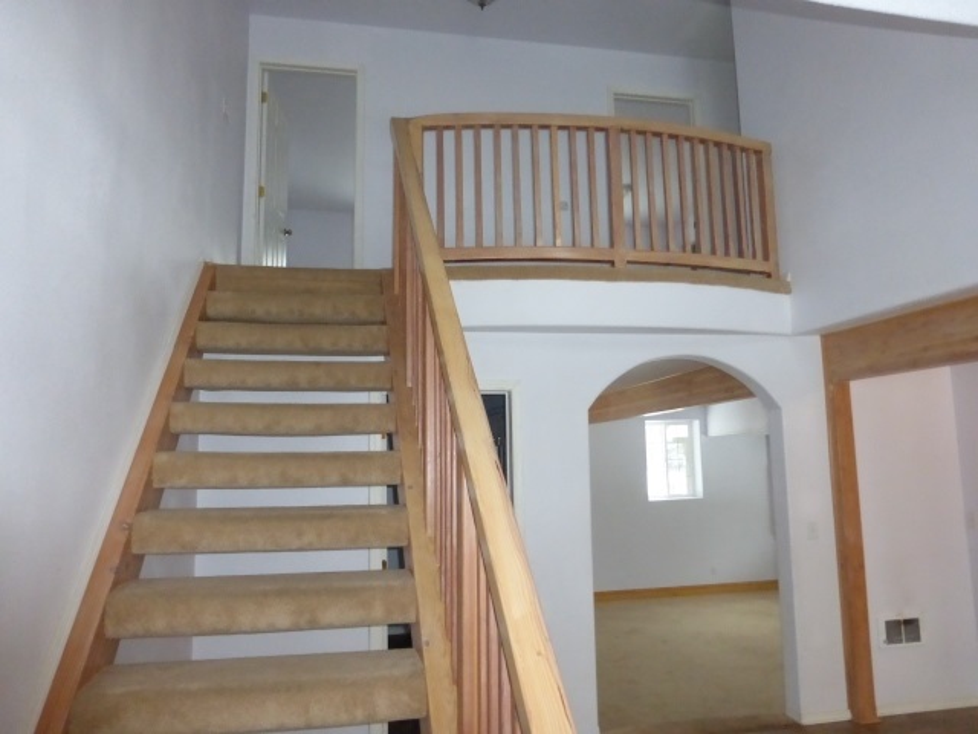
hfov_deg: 69.4
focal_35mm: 25
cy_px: 367
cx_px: 489
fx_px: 706
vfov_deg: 54.9
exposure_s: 1/60
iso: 640
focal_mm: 4.3
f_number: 3.3
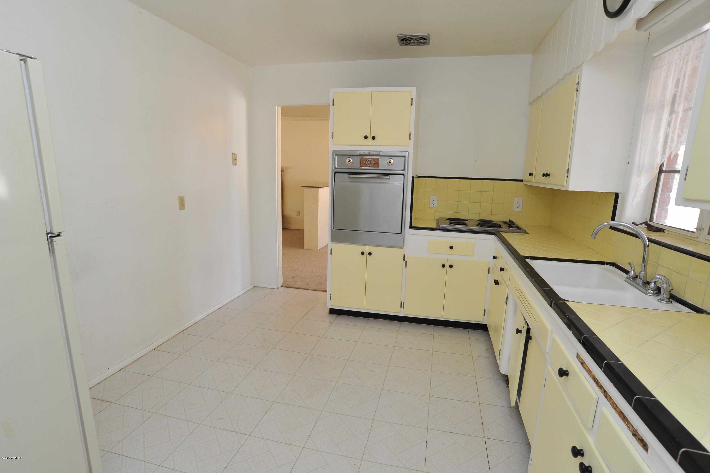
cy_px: 236
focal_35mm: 18
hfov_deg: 90.0
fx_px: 355
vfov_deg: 67.3
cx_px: 355
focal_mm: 18
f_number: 13
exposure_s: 1/30
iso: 1000
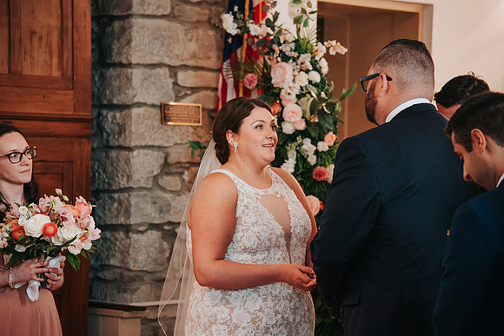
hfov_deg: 18.3
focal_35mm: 112
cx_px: 252
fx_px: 1568
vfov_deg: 12.2
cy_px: 168
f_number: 4
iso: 3200
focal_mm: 112
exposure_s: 1/60
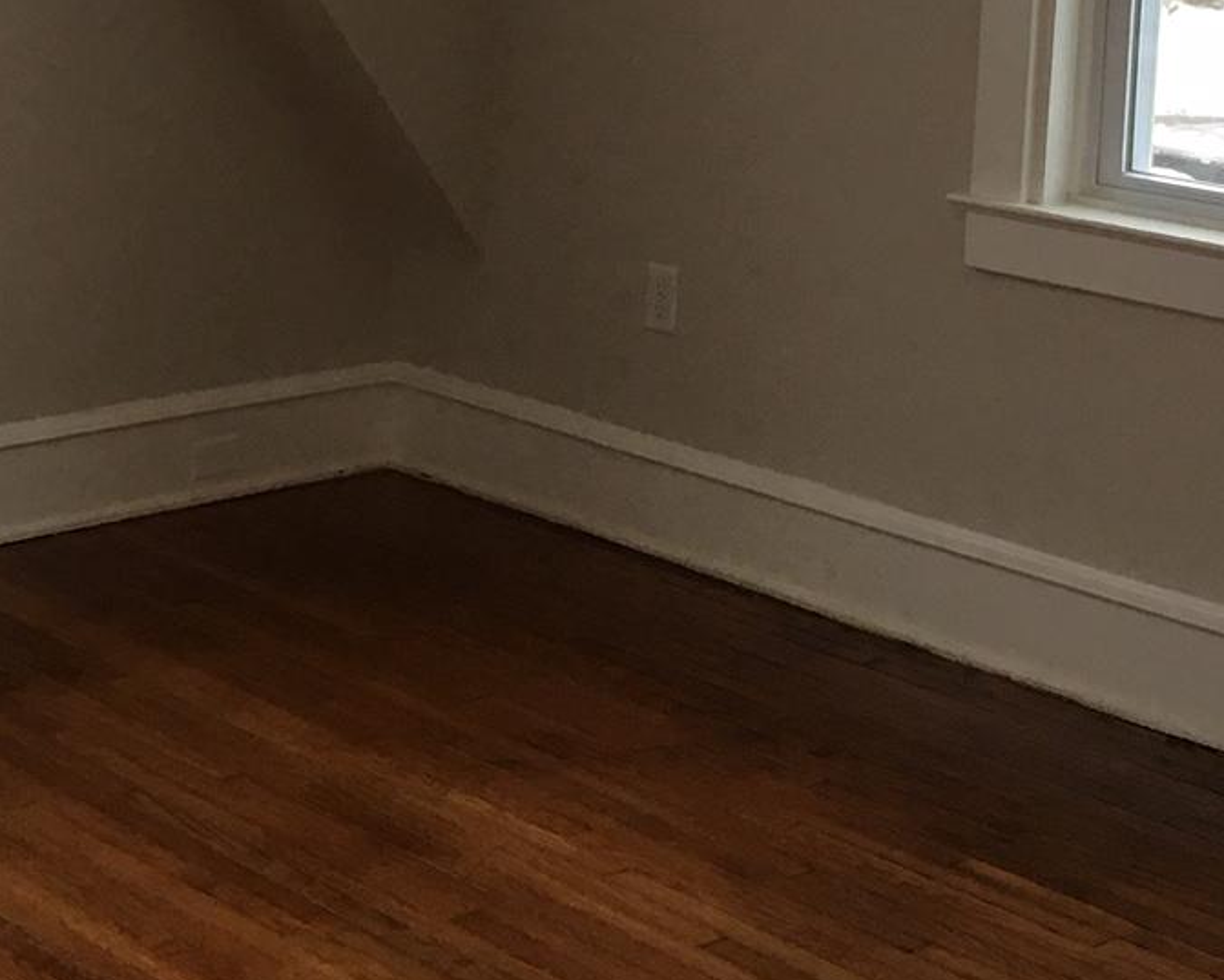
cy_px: 64
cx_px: 217
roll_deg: -0.5
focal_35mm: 85
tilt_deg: -7.3
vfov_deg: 17.7
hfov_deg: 22.1
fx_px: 3080
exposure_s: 1/30
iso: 32
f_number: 2.2
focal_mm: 4.15
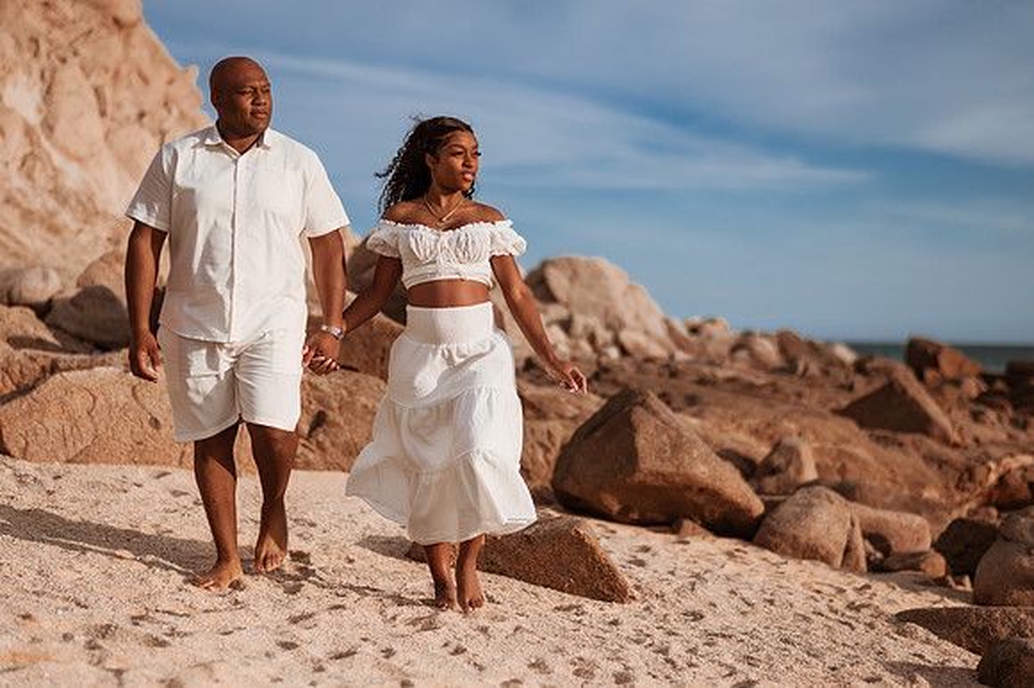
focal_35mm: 62
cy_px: 343
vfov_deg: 21.8
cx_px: 496
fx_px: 1786
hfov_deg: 32.3
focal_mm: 58
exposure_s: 1/8000
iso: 100
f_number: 1.8
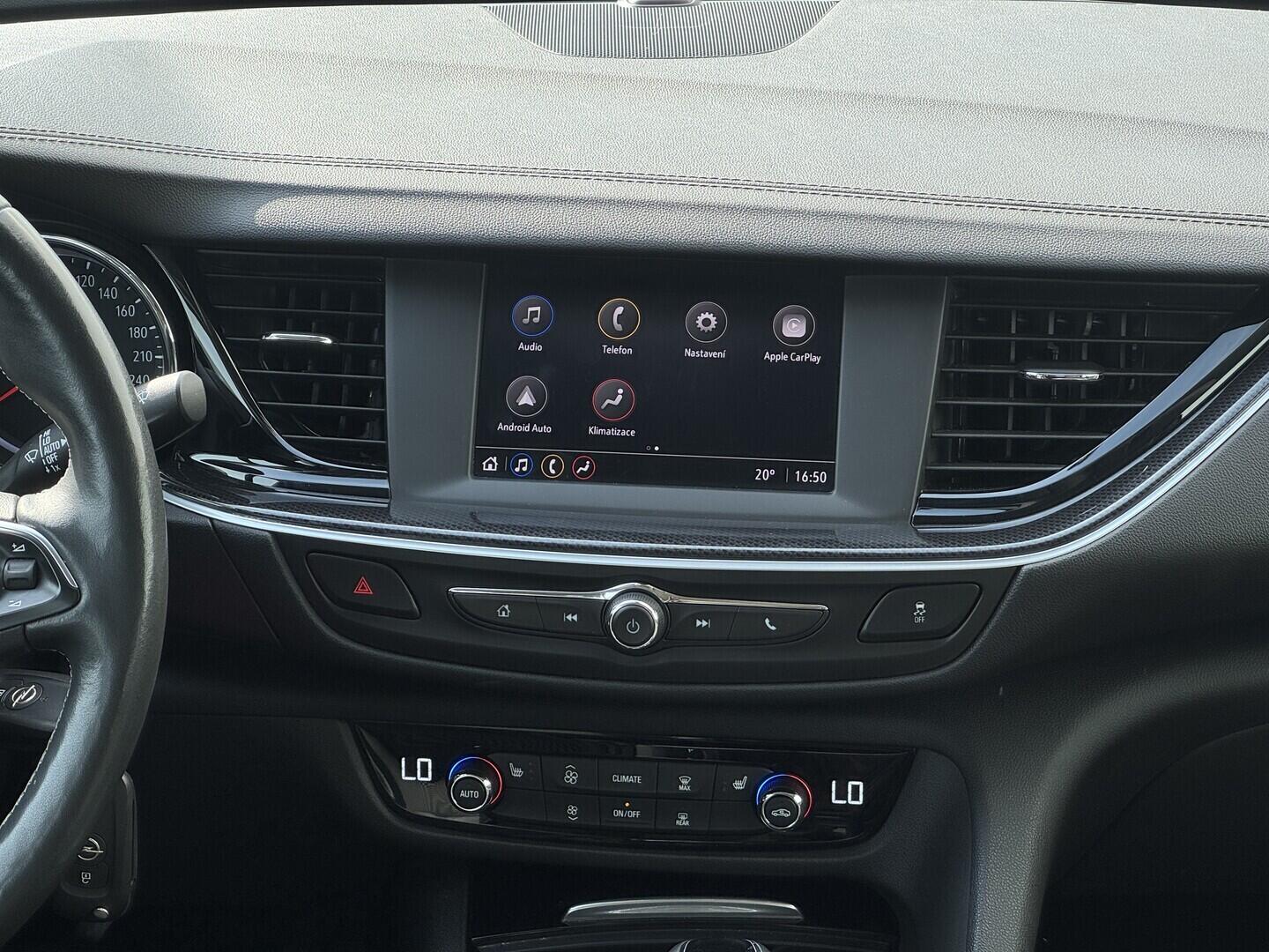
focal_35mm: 77
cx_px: 634
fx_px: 2823
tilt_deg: -21.6
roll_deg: -1.1
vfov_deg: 19.1
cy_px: 476
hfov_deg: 25.3
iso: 25
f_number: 2.8
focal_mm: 9
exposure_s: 1/127
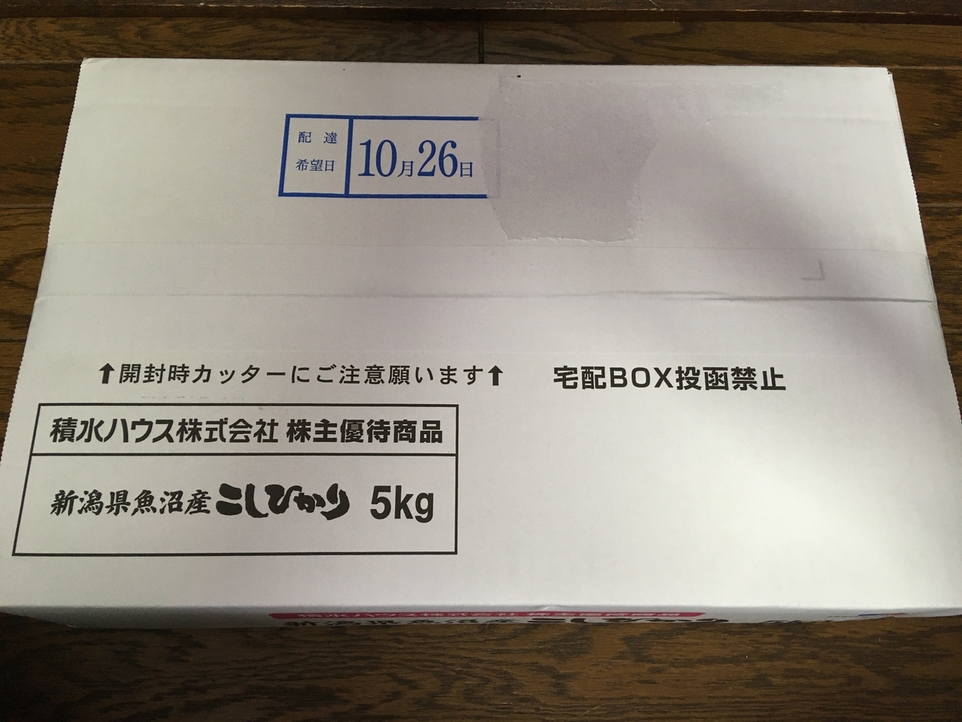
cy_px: 361
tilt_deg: -70.4
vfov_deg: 48.2
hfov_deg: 61.7
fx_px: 806
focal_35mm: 29
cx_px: 481
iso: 100
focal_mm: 4.15
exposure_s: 1/30
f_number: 2.2
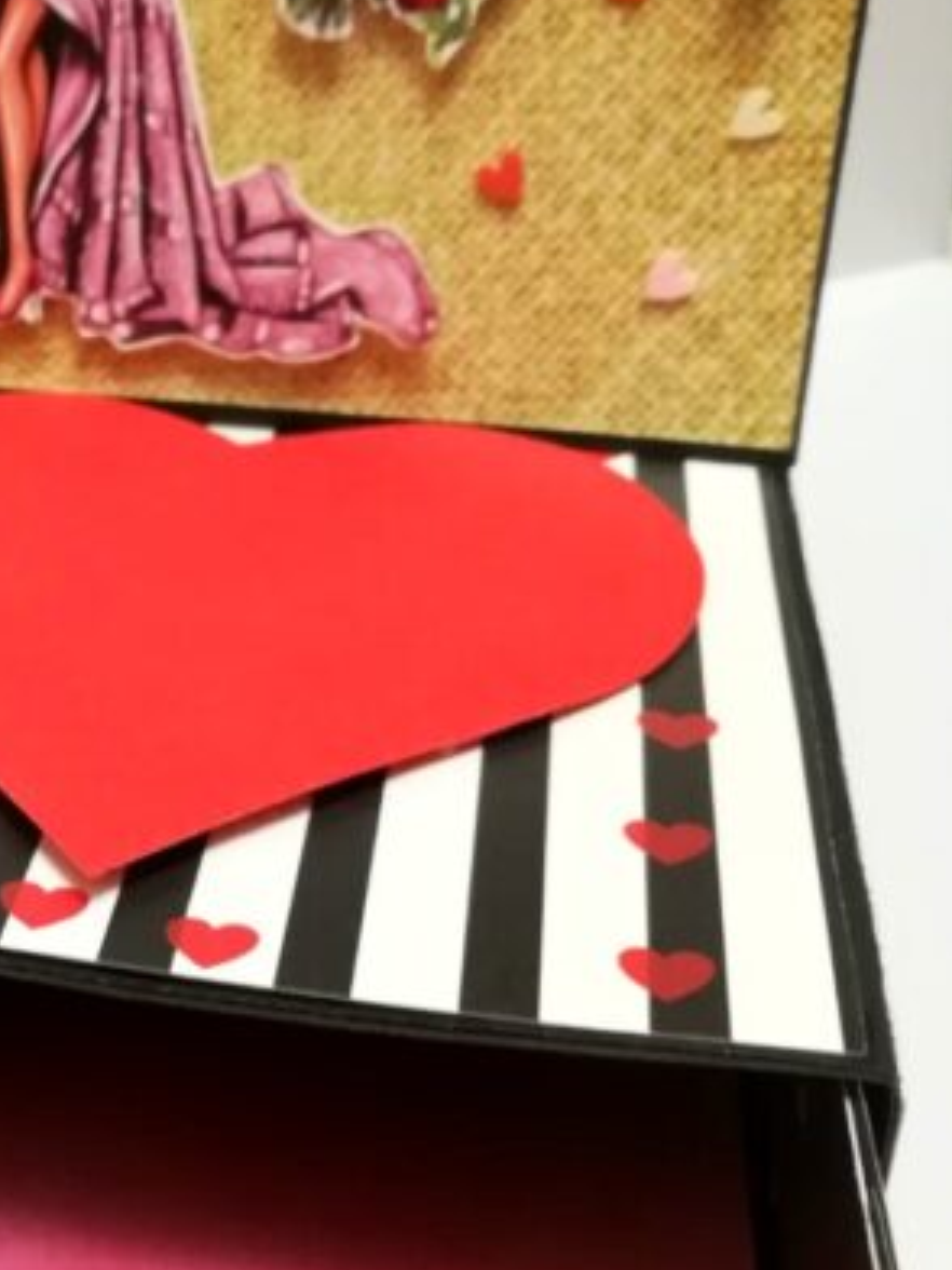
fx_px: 1943
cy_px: 829
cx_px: 0
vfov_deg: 35.9
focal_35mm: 53
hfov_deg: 26.1
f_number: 2.2
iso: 320
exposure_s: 1/25
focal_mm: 3.83
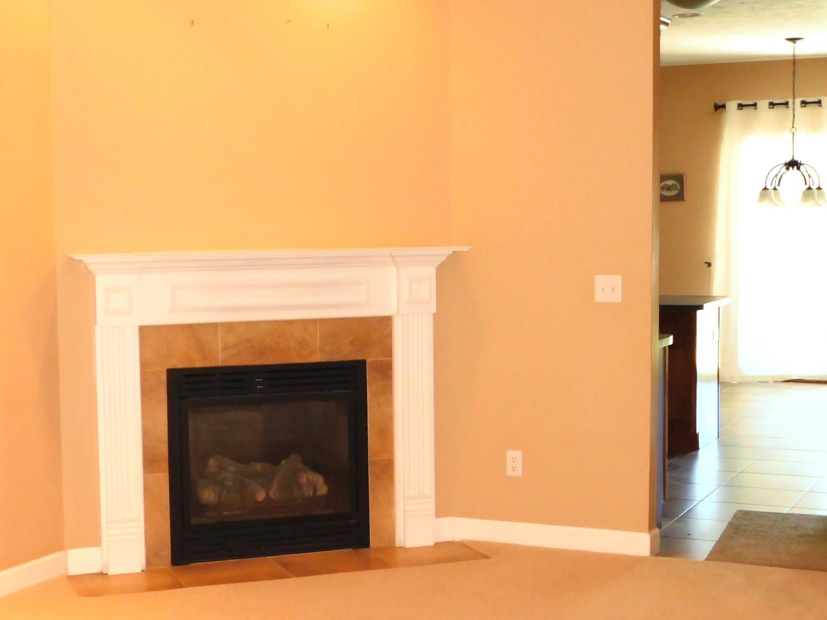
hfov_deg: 31.6
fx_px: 1457
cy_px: 350
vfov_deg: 24.0
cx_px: 332
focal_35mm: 61
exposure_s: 1/30
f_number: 3.5
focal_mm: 6.3
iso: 320
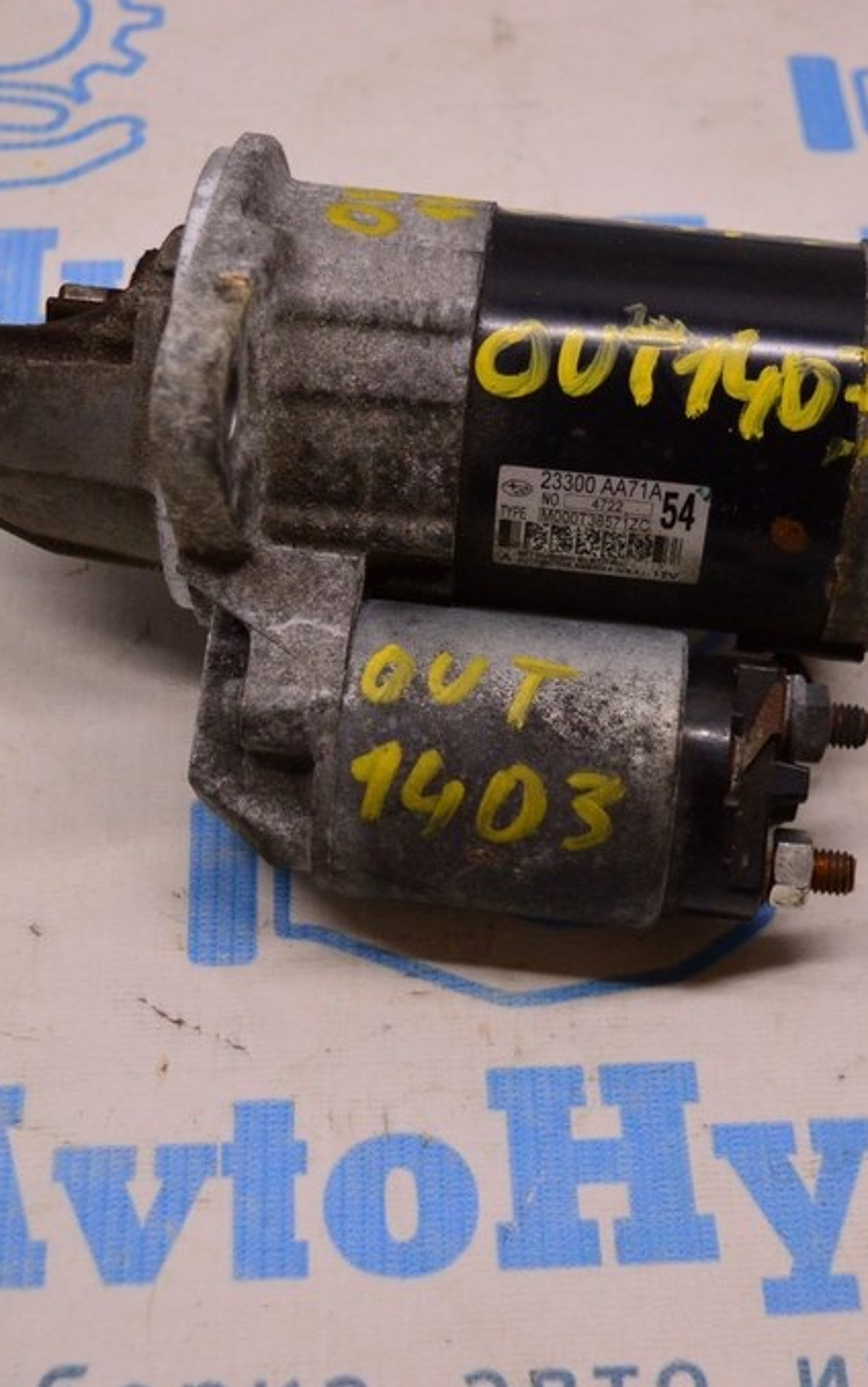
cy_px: 695
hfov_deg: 21.6
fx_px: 2270
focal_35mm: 60
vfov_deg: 34.0
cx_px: 416
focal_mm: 26
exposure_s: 1/400
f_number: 4
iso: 1600
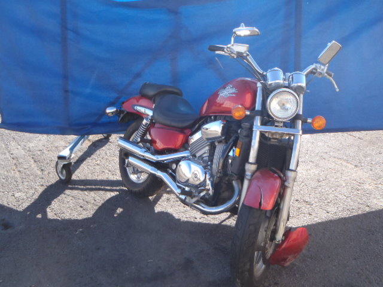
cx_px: 192
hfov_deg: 44.8
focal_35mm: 42
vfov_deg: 34.3
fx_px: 465
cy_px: 144
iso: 80
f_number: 5
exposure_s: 1/100
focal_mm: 7.57
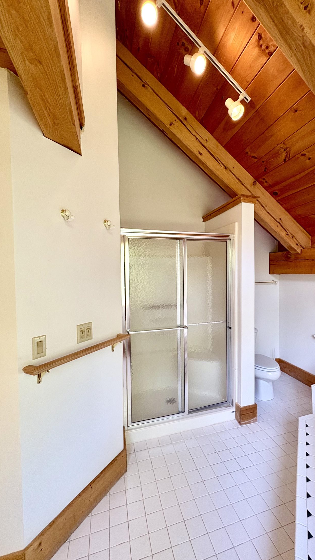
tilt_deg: -0.8
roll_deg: +0.9
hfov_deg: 66.7
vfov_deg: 99.4
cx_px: 181
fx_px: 238
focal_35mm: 16
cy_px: 279
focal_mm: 2.22
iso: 160
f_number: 2.2
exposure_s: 1/120
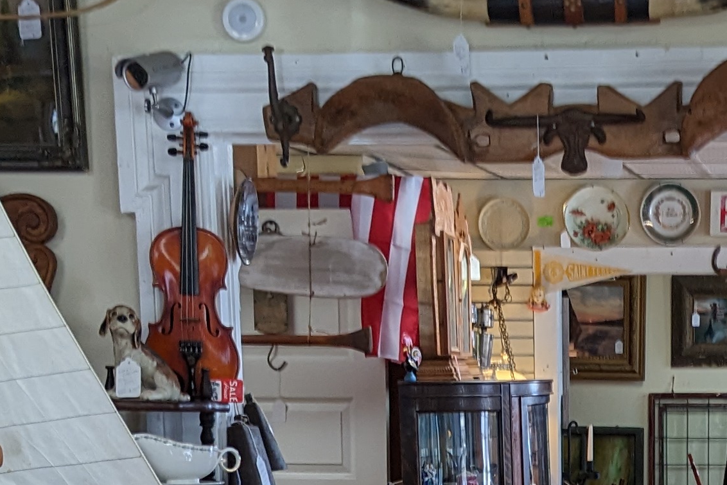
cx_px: 696
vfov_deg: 13.0
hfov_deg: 19.9
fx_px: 2020
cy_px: 731
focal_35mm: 100
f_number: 1.73
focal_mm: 4.38
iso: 52
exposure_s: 1/40
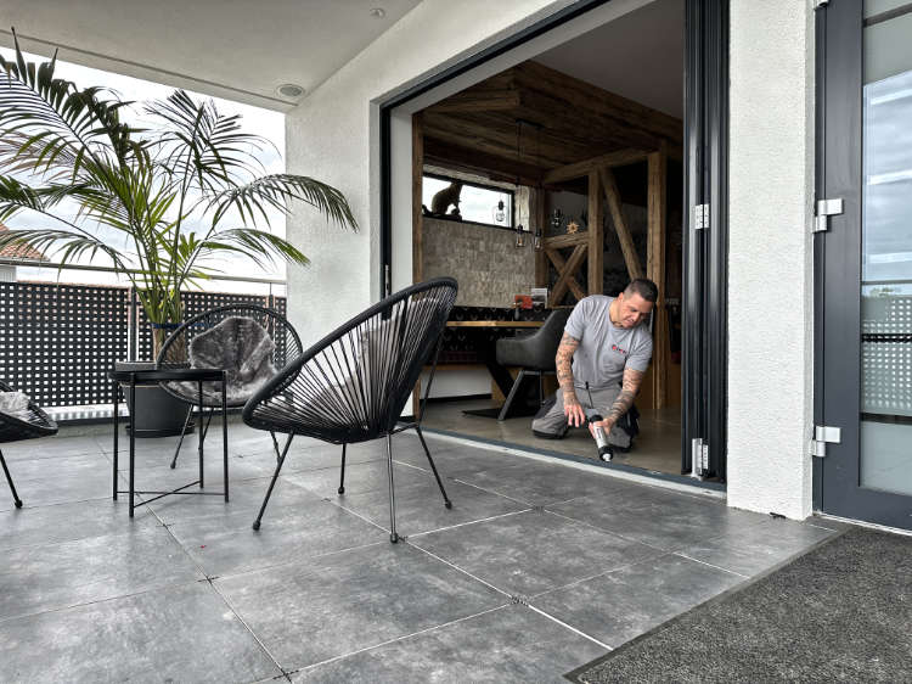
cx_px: 456
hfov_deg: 71.6
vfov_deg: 56.8
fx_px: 632
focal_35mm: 24
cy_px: 342
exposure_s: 1/441
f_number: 1.8
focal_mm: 6.9
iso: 80
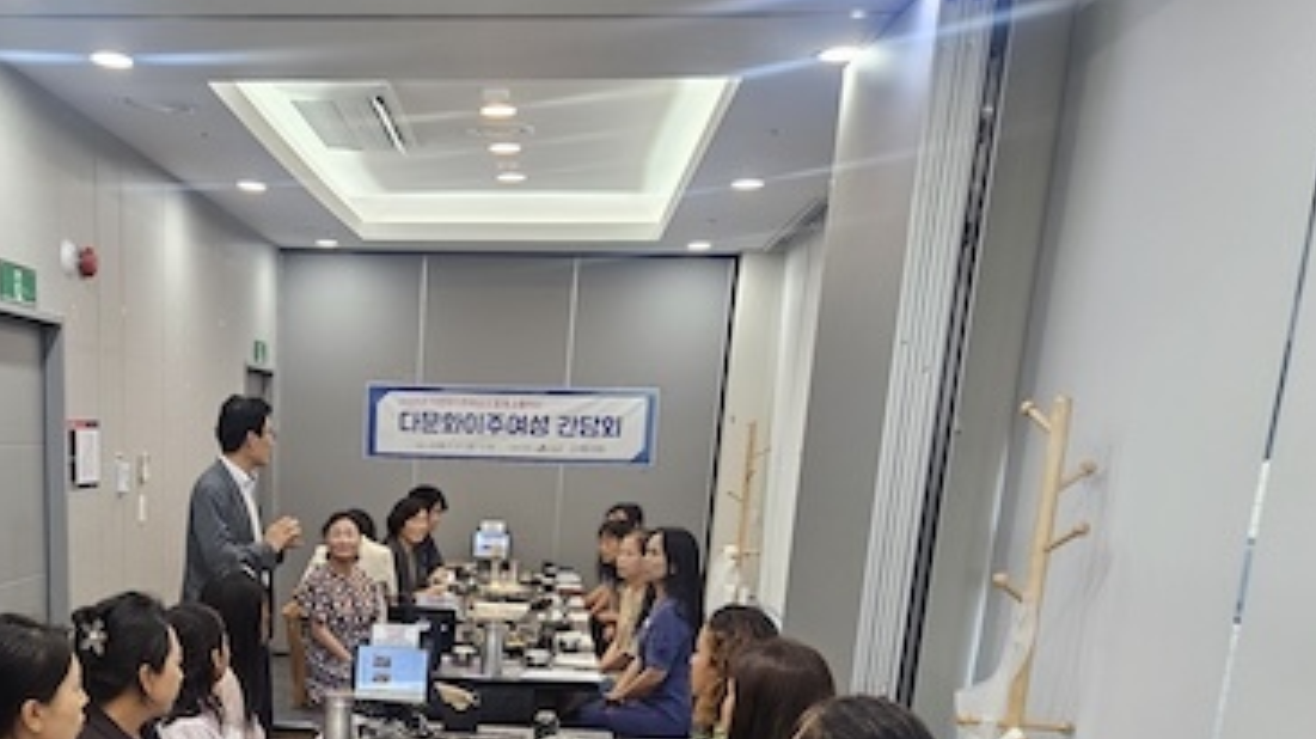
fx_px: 1430
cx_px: 348
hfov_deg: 47.8
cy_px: 764
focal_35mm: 41
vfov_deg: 27.1
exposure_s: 1/120
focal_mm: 5.4
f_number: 1.8
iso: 160
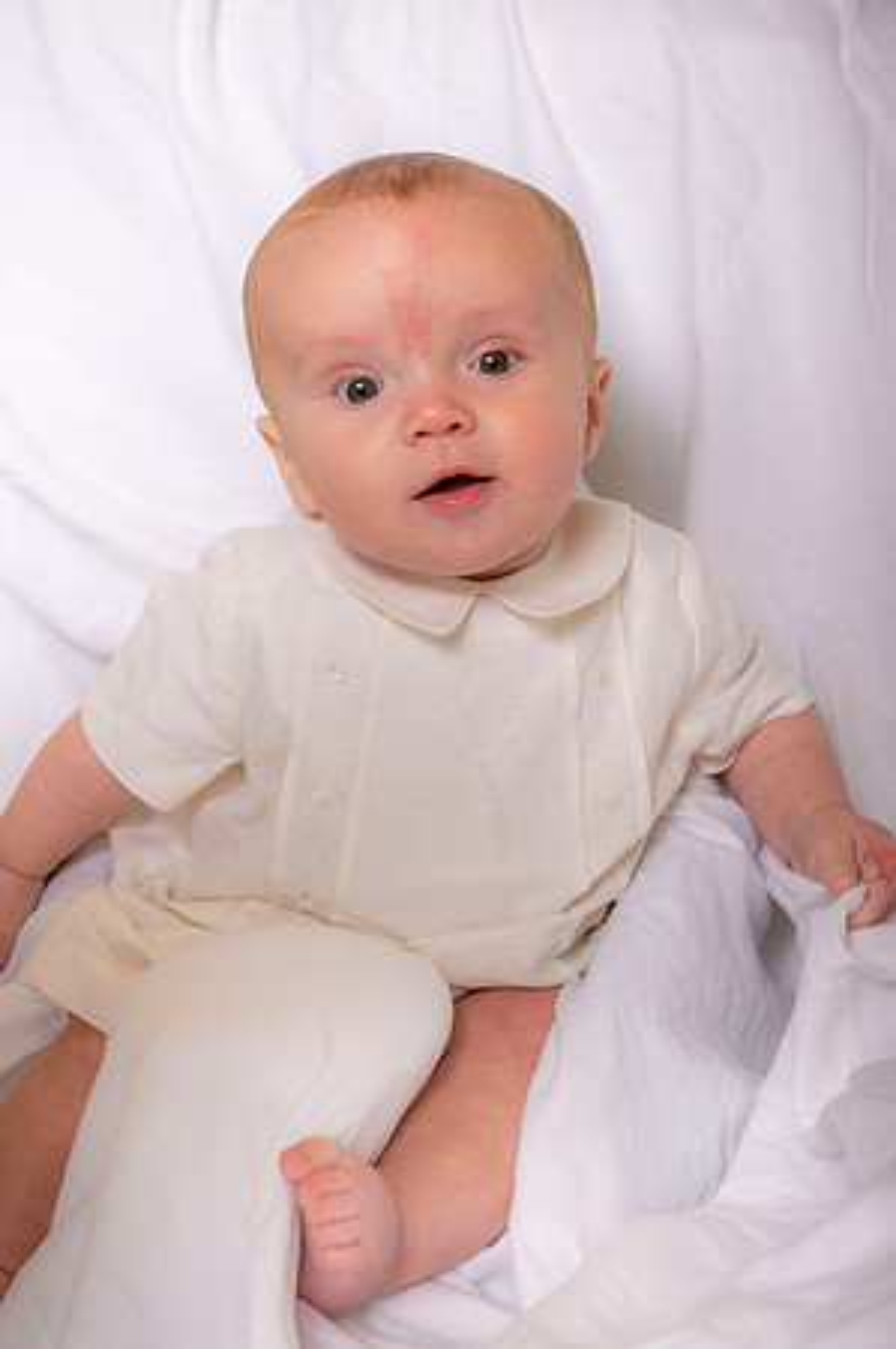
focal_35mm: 70
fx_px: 2619
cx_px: 448
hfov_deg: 19.4
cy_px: 674
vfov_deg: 28.9
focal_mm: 70
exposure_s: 1/200
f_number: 5.6
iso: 250
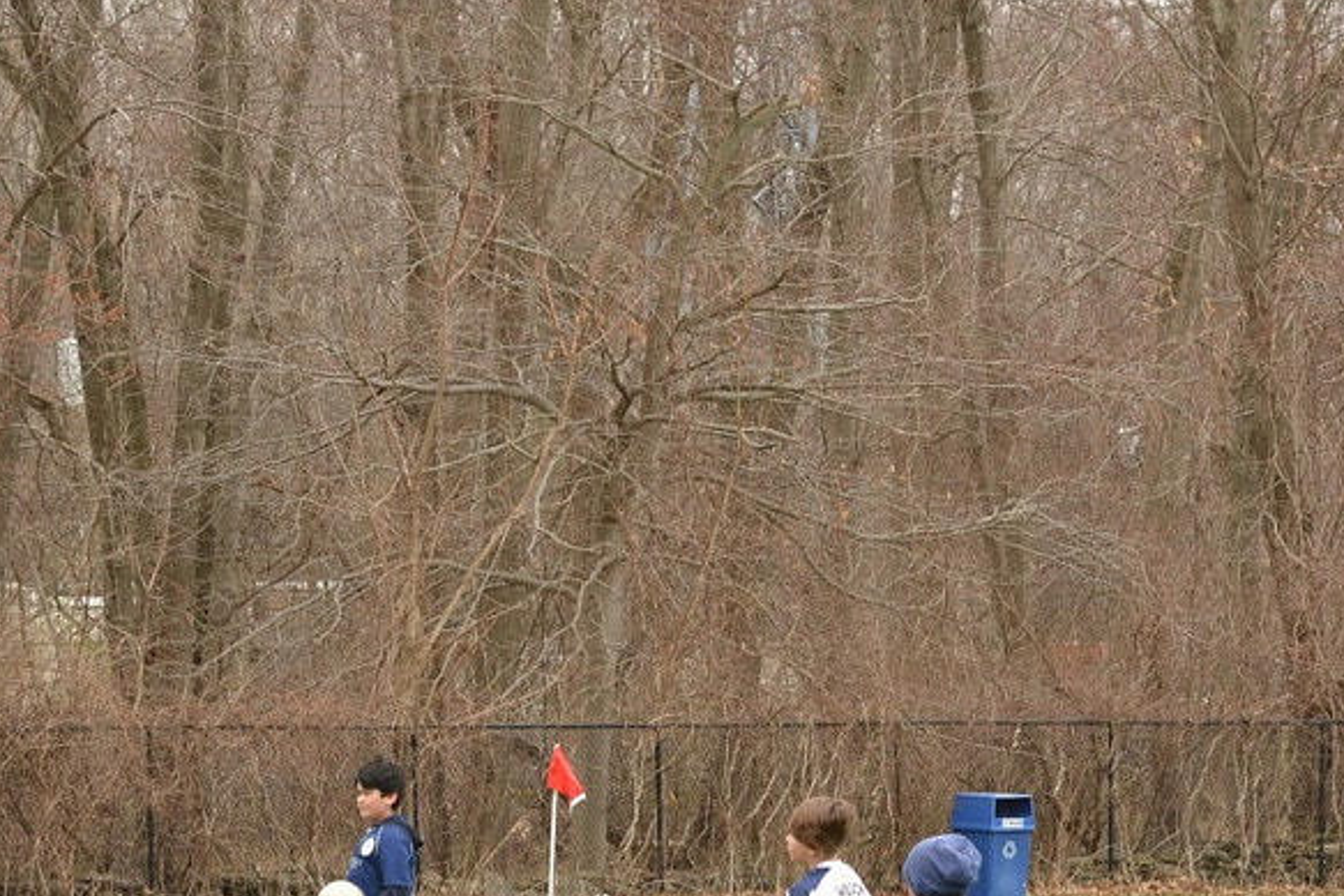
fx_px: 7169
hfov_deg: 10.7
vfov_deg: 7.1
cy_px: 893
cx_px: 498
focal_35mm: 192
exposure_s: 1/250
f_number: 13
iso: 1000
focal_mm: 70
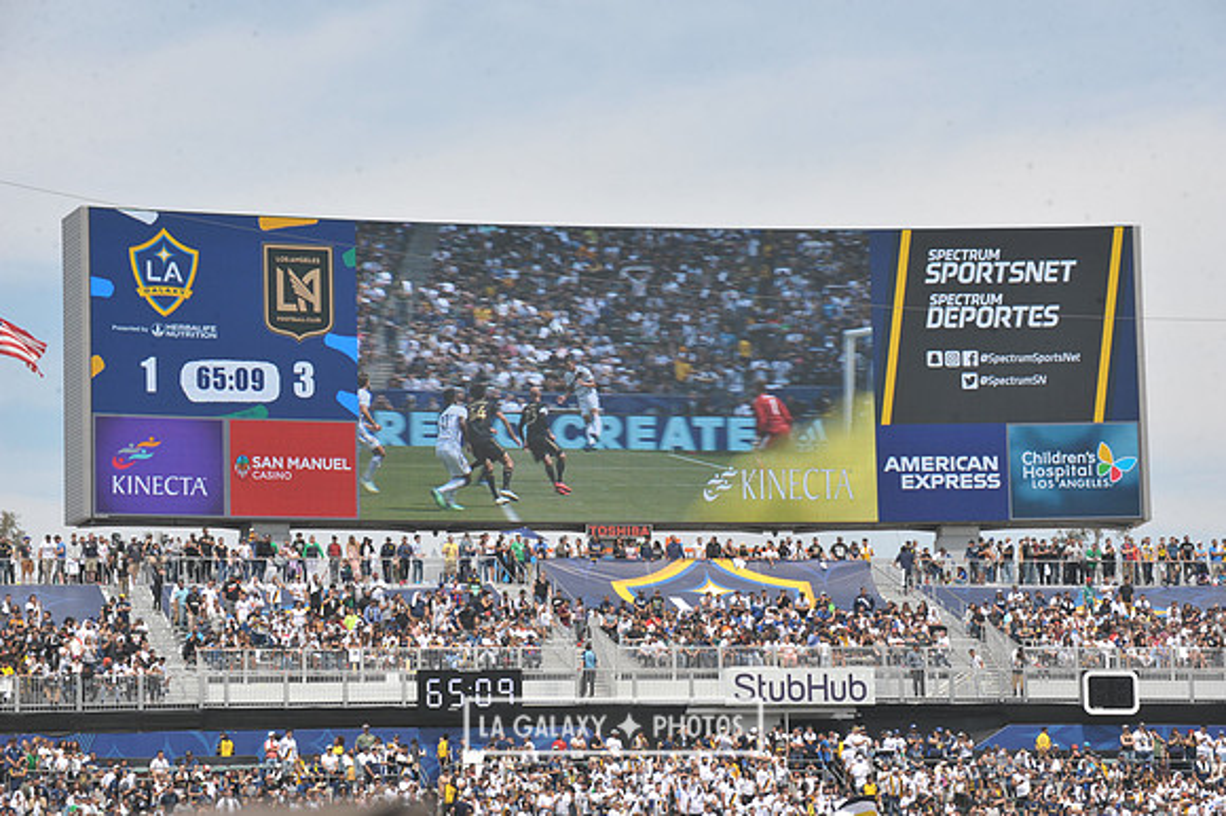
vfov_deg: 10.5
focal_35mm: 130
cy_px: 408
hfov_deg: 15.8
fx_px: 4425
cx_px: 613
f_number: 11
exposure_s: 1/500
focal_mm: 130
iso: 320
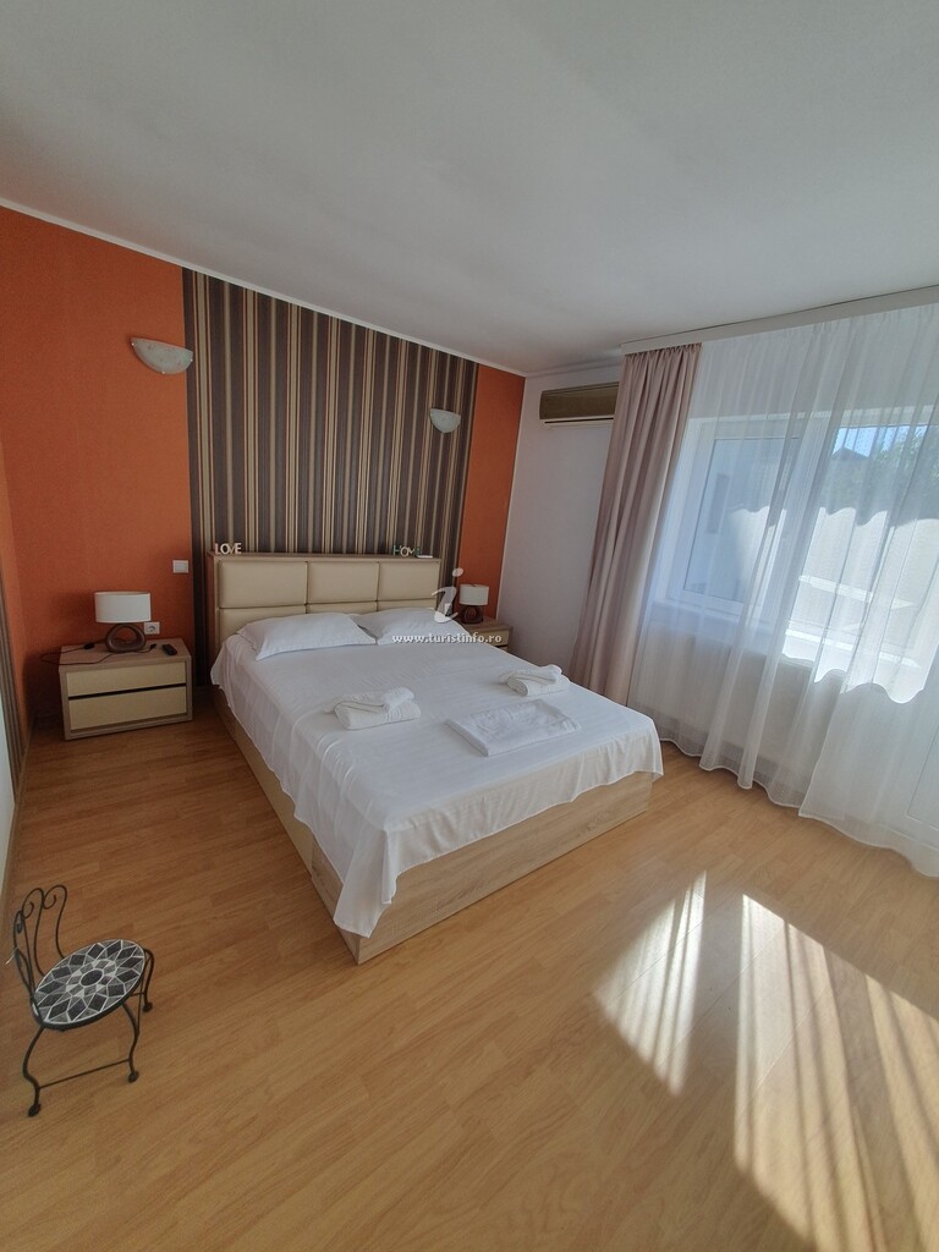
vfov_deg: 106.2
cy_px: 626
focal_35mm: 13
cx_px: 470
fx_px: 470
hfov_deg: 89.9
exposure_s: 1/125
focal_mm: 1.8
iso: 50
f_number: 2.2
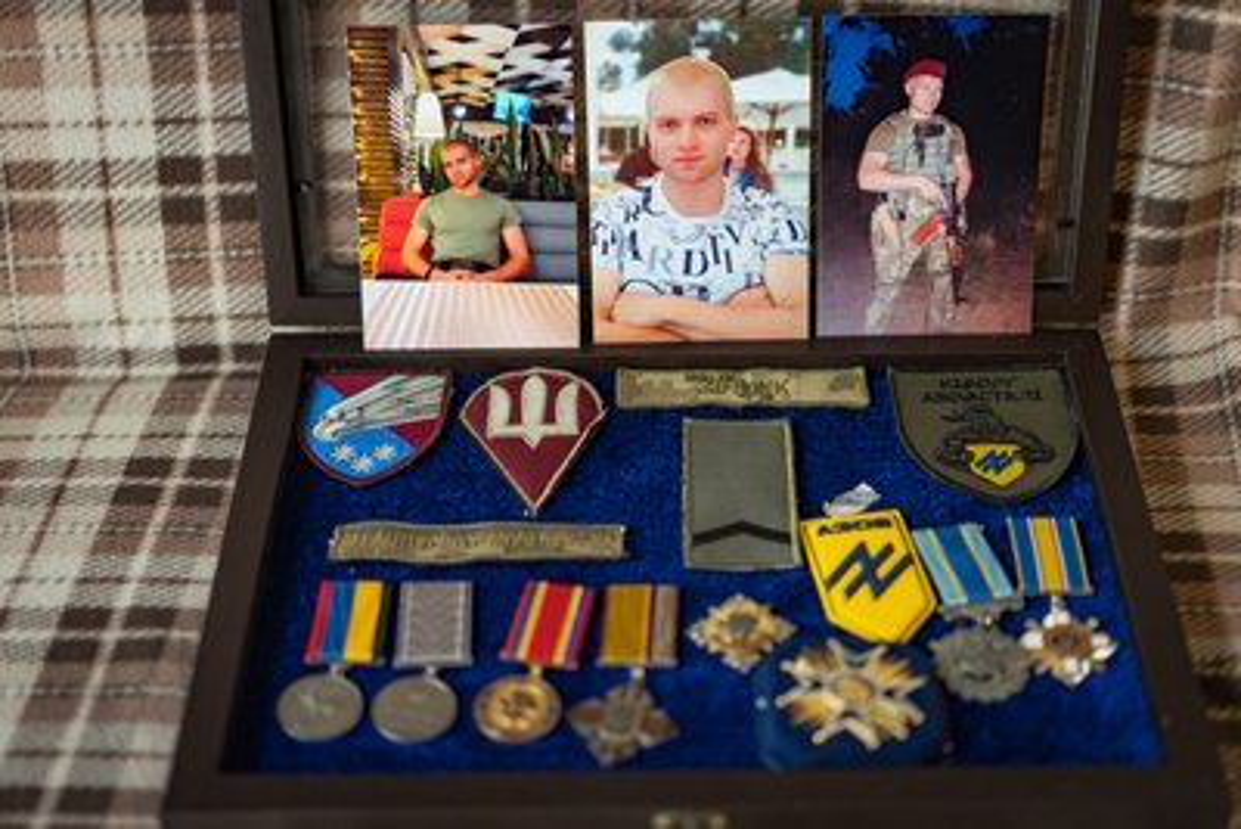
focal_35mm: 55
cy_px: 414
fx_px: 1897
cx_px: 620
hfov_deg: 36.2
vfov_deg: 24.6
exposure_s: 1/160
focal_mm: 55
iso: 160
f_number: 1.8
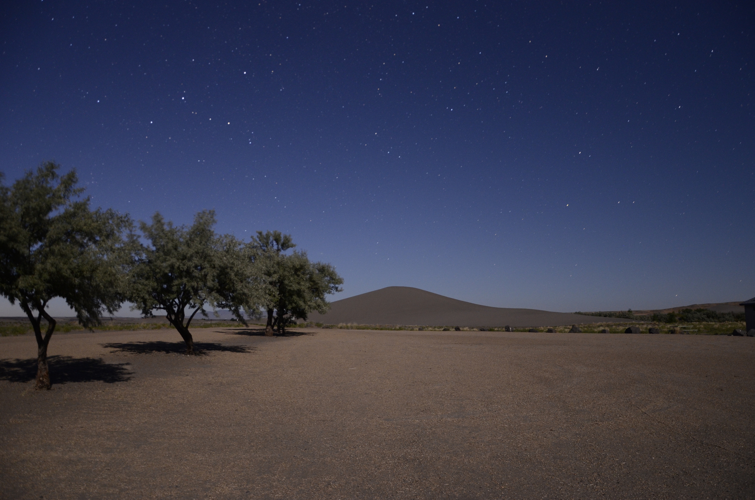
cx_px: 378
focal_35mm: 27
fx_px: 565
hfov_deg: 67.5
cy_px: 250
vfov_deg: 47.7
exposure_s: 30
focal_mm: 18
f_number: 3.5
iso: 800
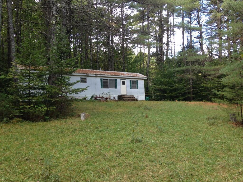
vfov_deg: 42.9
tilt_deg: +2.9
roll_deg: +1.3
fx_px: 232
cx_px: 122
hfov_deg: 55.4
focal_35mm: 33
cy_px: 91
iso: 64
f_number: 2.4
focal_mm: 4.12
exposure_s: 1/120
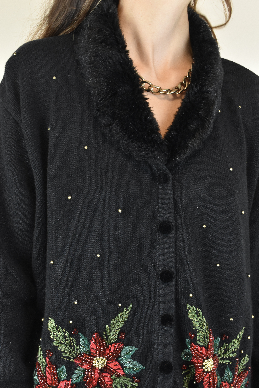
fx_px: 469
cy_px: 194
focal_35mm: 44
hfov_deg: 30.8
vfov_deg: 45.0
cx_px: 130
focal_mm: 29
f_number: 13
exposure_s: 1/30
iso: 1600
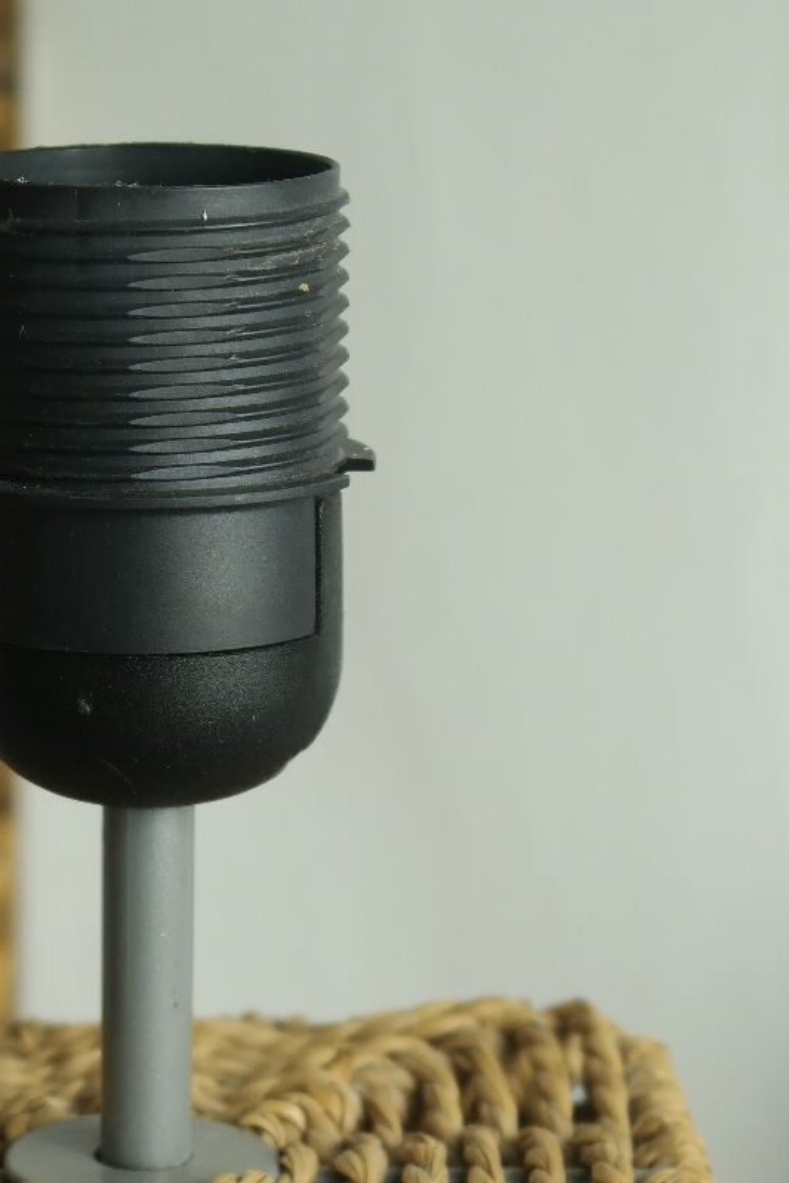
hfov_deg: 9.2
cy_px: 1125
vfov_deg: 13.6
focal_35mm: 149
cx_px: 148
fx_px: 4900
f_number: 5.6
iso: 200
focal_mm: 45
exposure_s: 1/30
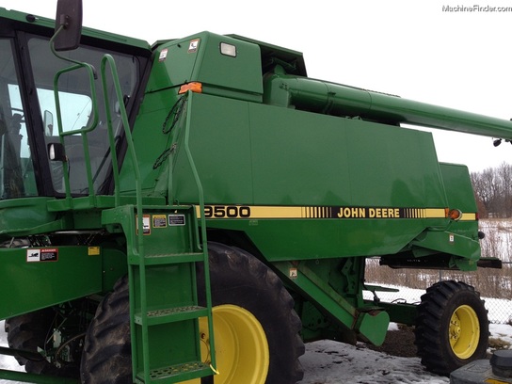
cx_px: 256
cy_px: 192
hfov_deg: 52.6
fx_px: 518
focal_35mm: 35
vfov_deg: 40.7
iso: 50
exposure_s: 1/335
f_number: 2.4
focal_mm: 4.28
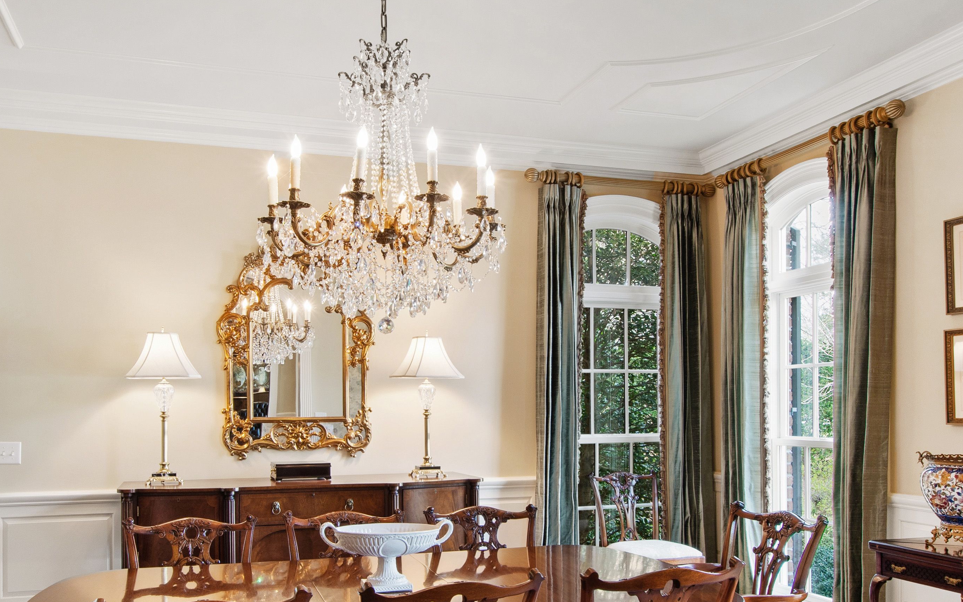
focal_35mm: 31
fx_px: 814
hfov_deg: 61.2
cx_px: 474
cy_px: 385
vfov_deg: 40.2
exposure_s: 1/1.25
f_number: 8
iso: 100
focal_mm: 10
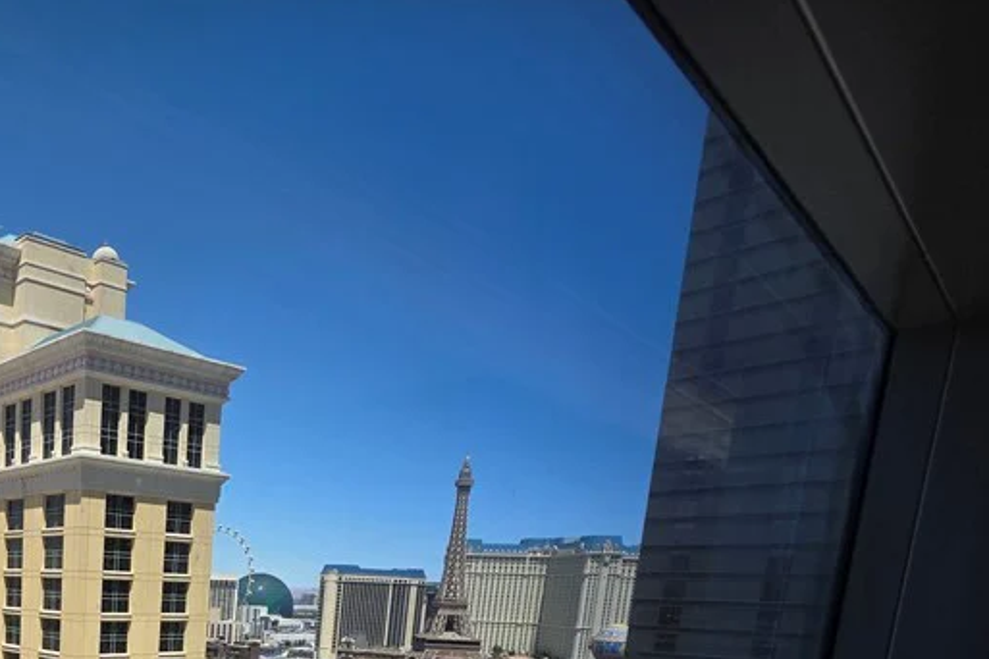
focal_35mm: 27
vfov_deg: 39.4
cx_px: 50
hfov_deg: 55.6
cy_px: 721
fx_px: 742
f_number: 1.9
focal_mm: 2.2
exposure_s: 1/2000
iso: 80
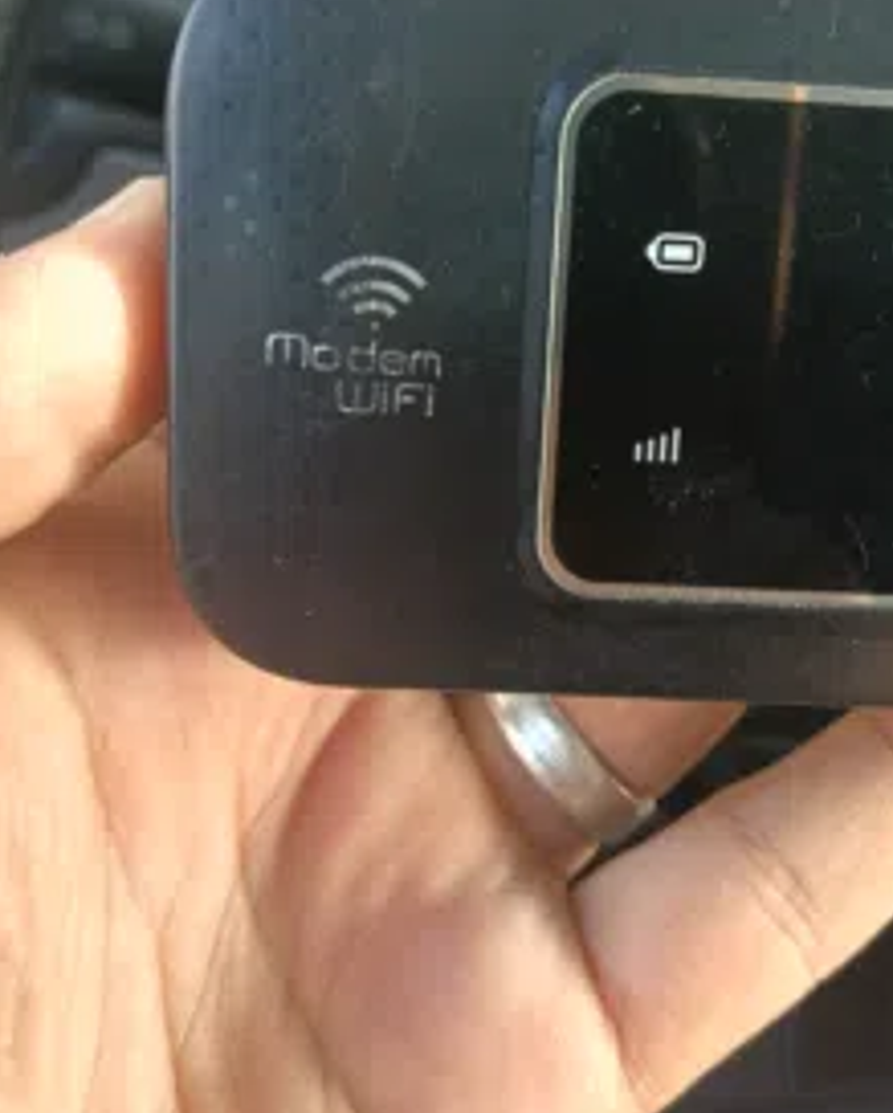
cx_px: 542
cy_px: 469
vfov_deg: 48.9
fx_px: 1220
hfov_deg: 40.0
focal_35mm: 37
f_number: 1.8
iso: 100
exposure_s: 1/143
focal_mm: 4.05
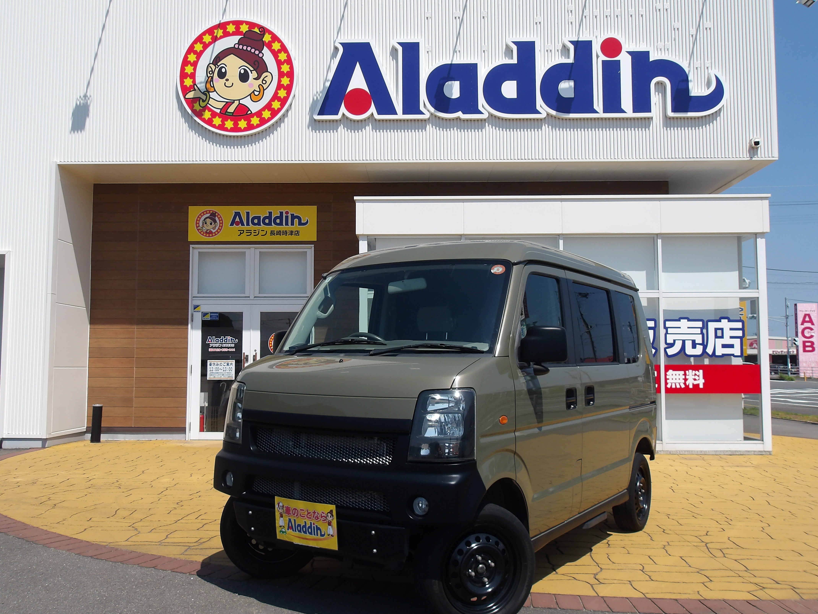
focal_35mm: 29
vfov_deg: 48.2
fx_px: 685
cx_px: 406
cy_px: 320
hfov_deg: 61.7
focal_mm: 4.9
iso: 100
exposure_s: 1/155
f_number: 10.4
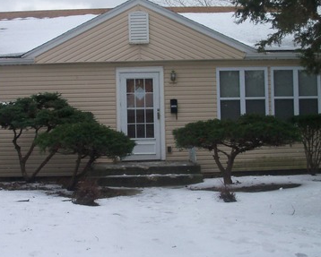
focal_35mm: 61
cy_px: 138
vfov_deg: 25.0
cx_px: 120
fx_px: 580
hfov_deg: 30.8
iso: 80
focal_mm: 6.3
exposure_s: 1/500
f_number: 3
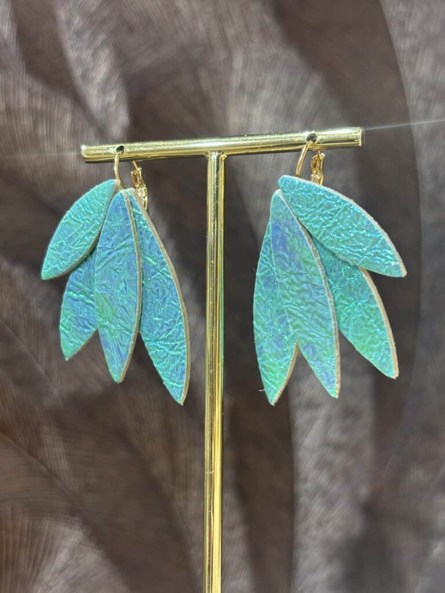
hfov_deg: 28.0
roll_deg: -0.9
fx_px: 891
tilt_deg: -1.6
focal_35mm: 52
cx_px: 222
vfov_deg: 36.8
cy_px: 296
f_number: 1.6
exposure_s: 1/50
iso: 50
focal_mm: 5.96
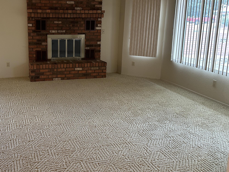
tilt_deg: -11.4
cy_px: 65
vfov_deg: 39.4
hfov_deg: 50.3
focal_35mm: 36
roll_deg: -1.4
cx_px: 73
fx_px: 238
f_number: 1.78
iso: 200
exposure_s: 1/60
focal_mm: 6.86
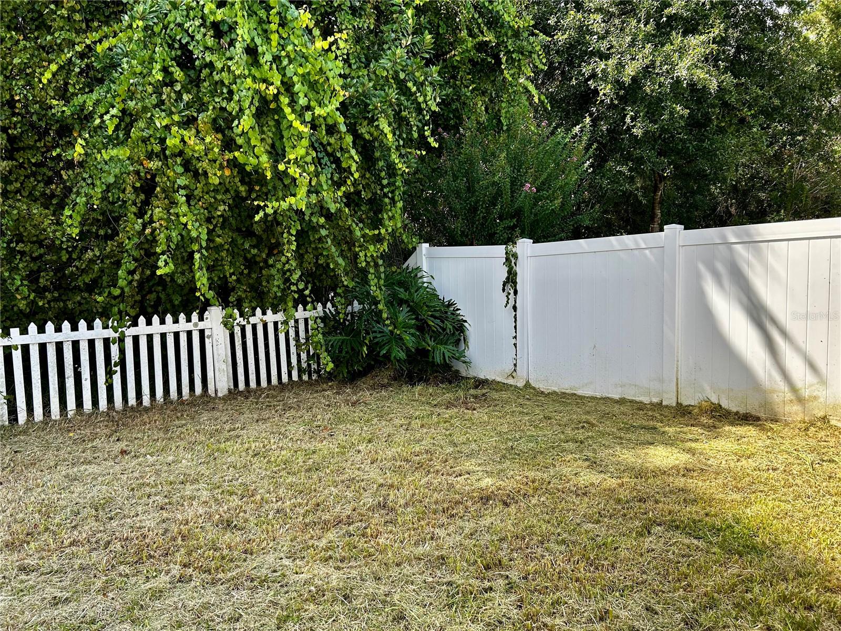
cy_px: 316
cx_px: 420
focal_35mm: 26
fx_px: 632
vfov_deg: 53.1
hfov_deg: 67.3
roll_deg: +1.7
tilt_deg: -4.3
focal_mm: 5.7
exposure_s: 1/924
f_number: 1.5
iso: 50
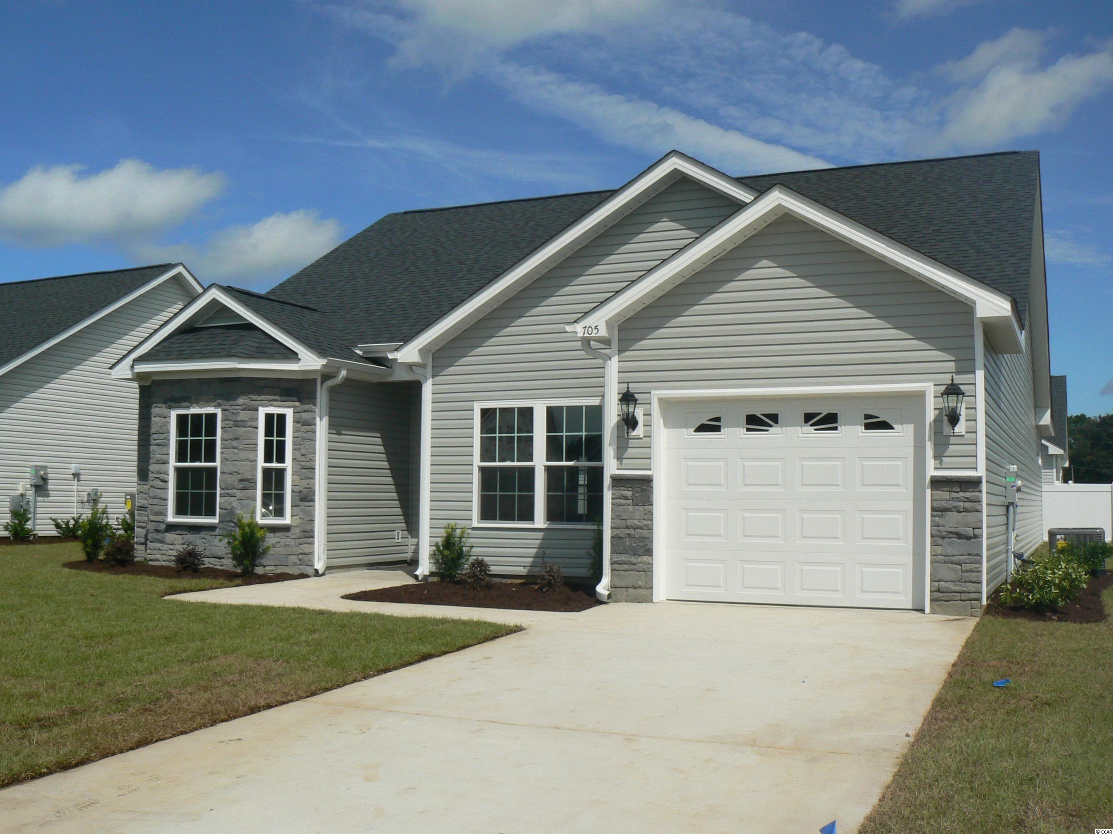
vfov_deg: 39.7
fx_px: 1157
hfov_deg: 51.4
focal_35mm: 36
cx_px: 556
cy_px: 417
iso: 80
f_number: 8
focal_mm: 6
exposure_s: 1/400
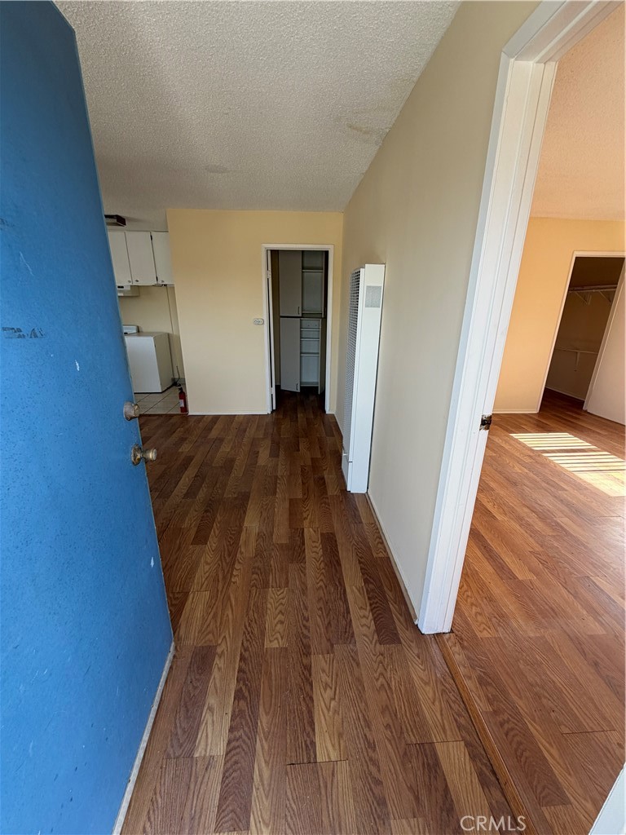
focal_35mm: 14
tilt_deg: -17.3
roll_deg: +0.0
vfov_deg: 102.1
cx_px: 313
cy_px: 418
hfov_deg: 85.7
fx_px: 338
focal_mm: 2.22
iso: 64
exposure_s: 1/121
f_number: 2.2
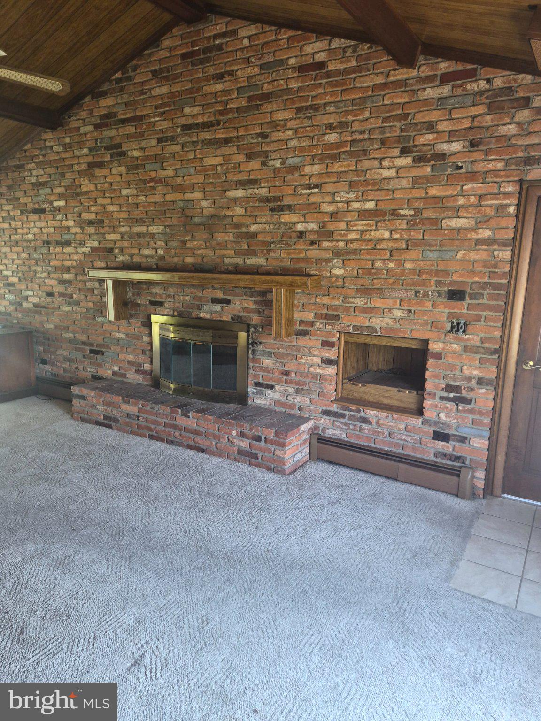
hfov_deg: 58.9
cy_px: 360
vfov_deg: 73.9
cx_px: 270
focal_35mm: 23
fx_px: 479
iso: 320
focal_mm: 5.4
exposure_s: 1/120
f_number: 1.8
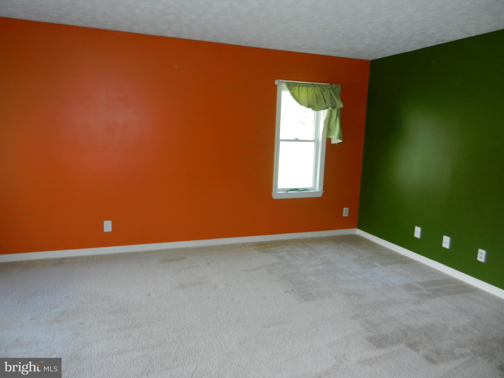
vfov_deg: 54.9
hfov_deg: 69.4
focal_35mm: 25
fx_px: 364
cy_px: 189
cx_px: 252
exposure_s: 1/30
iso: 200
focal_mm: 4.5
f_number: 3.5
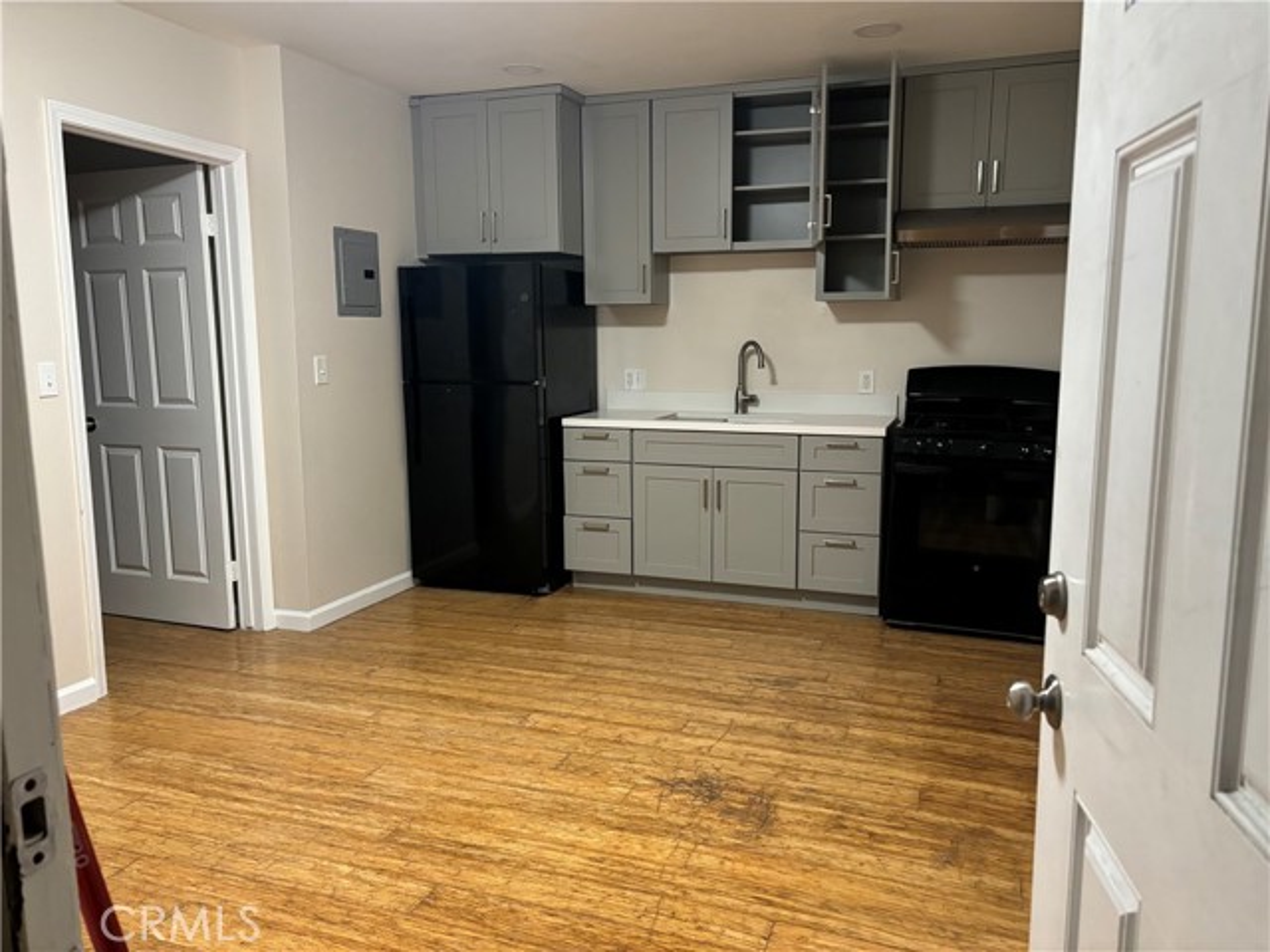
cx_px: 635
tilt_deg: -7.9
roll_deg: -0.4
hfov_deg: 67.3
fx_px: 954
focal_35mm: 26
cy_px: 476
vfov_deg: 53.1
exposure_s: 1/60
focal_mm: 5.96
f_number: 1.6
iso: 320
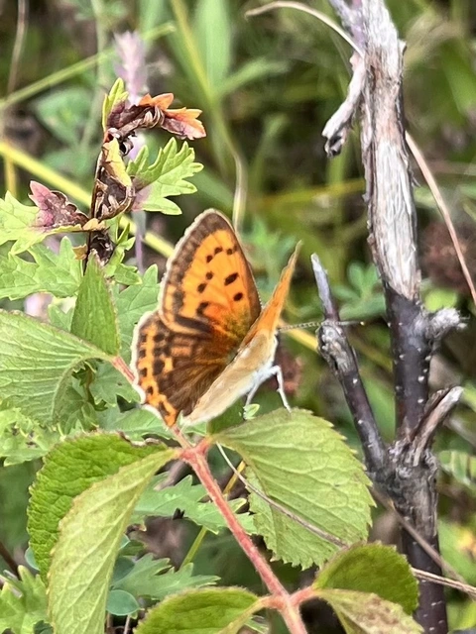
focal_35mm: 26
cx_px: 238
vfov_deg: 67.3
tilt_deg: -48.8
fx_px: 477
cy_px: 317
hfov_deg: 53.1
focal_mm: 5.1
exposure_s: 1/804
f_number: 1.6
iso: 50
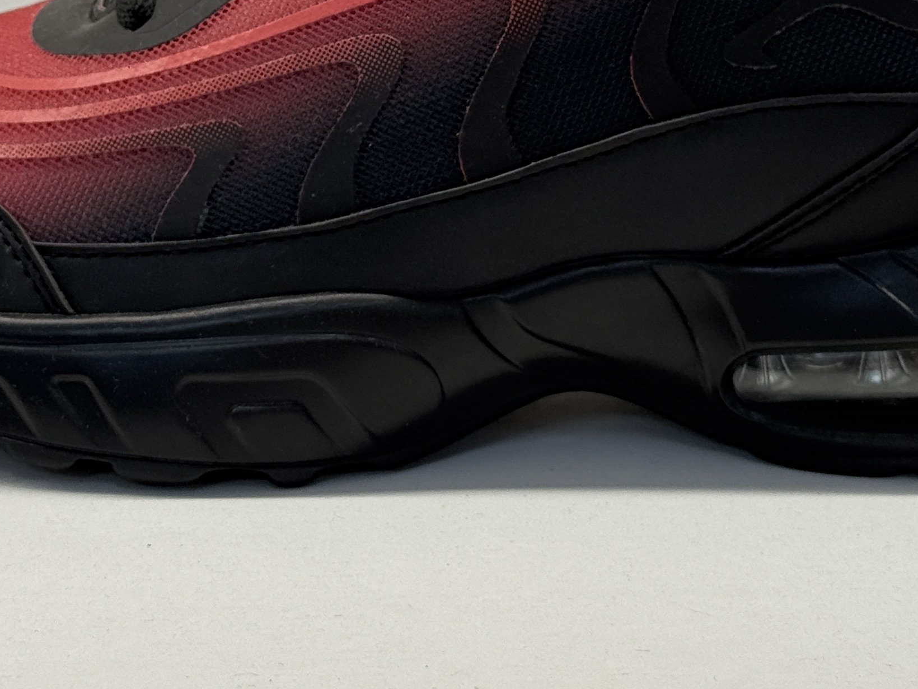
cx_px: 529
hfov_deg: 16.7
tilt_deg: -9.7
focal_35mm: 118
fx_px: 3129
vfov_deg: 12.4
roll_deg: -0.3
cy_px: -46
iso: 64
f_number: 1.78
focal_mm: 6.76
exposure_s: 1/204
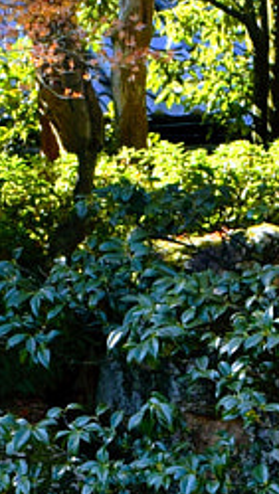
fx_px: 2376
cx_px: 186
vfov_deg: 11.7
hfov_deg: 6.7
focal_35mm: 181
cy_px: 571
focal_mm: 18
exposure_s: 1/200
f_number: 7.1
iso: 400
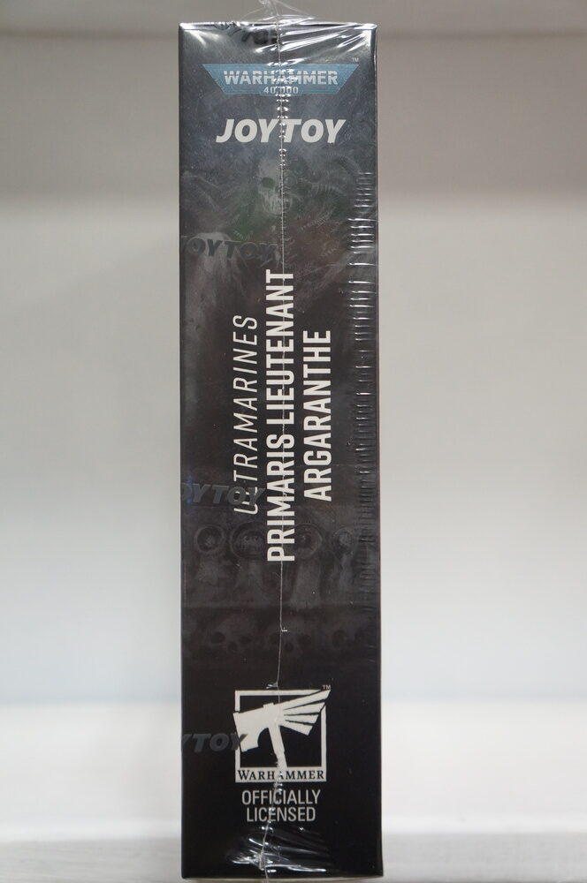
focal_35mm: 40
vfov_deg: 48.0
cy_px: 442
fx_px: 993
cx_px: 294
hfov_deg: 32.9
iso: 1250
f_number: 4
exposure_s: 1/60
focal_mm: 27
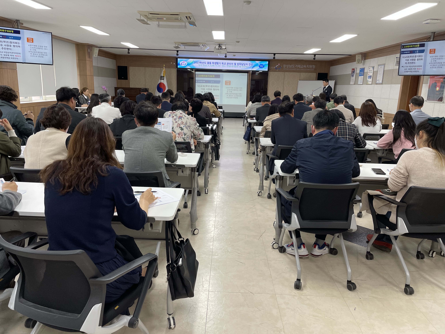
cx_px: 222
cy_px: 167
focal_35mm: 26
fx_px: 334
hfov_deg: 67.3
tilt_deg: -12.5
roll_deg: -2.3
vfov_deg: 53.1
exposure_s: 1/120
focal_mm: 4.2
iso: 100
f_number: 1.6
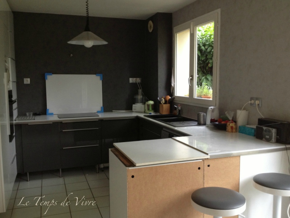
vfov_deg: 40.7
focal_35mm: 35
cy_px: 109
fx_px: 293
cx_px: 145
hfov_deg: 52.6
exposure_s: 1/20
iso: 125
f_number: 2.4
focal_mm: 4.28
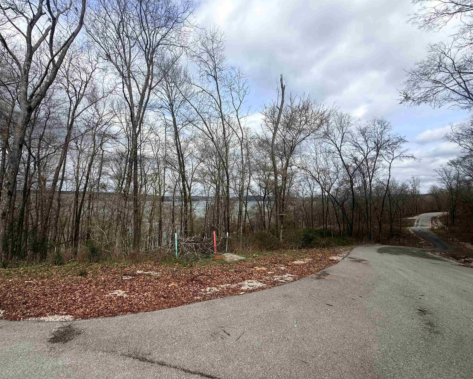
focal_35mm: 15
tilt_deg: +3.4
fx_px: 210
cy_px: 186
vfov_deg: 84.0
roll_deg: -1.4
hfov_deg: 96.7
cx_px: 223
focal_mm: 2.22
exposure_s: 1/2320
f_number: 2.2
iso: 50
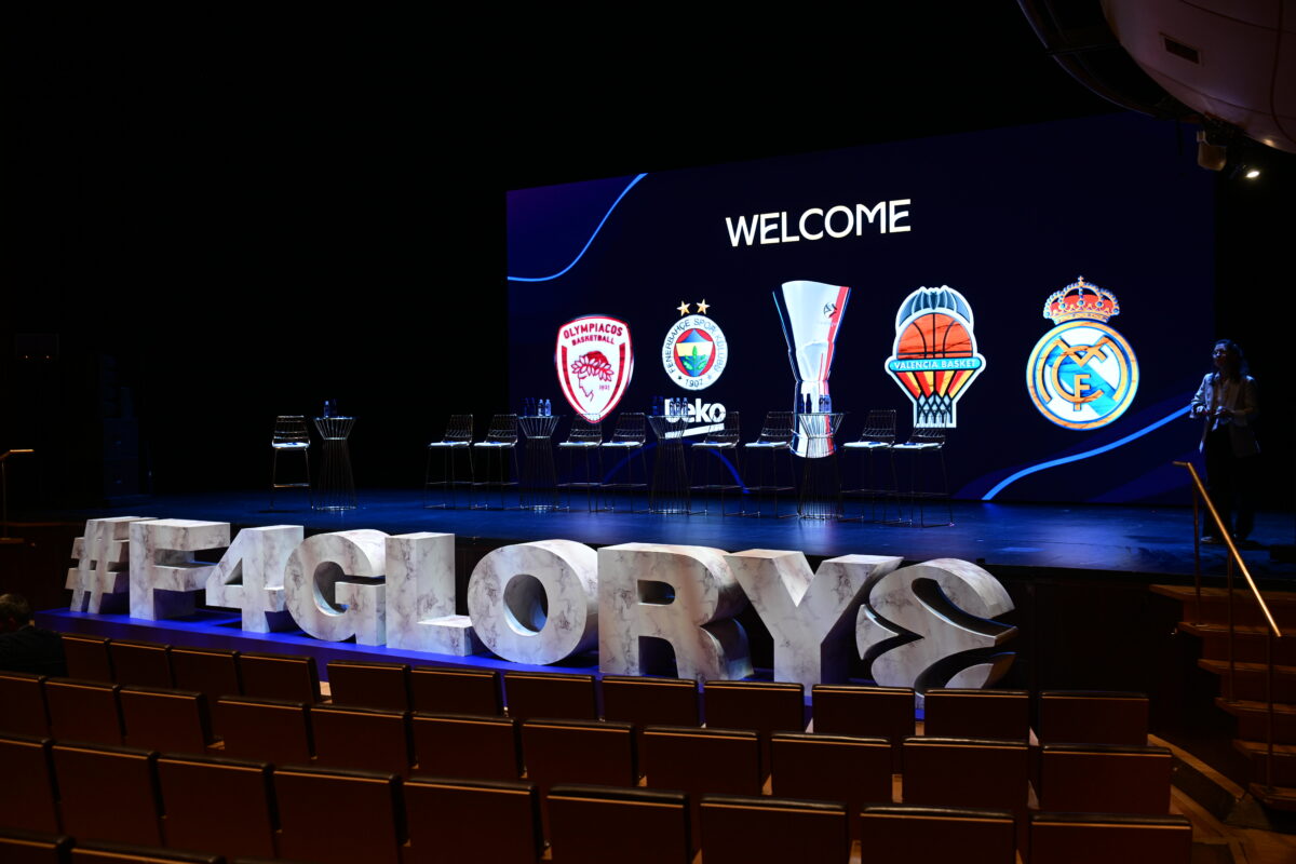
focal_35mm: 35
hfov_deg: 54.4
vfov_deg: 37.9
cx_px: 648
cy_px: 432
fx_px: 1260
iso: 400
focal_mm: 35
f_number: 3.2
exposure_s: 1/25
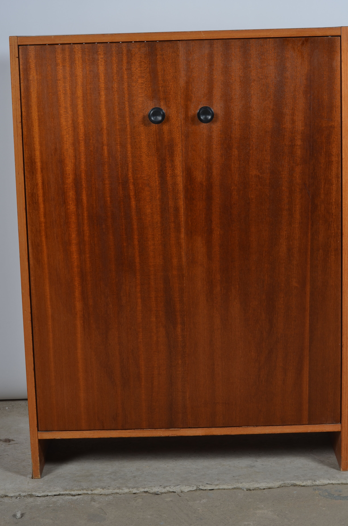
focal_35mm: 75
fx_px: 1092
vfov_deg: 27.0
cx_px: 174
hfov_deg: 18.1
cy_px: 263
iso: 100
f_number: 11
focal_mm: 50
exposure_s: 1/125
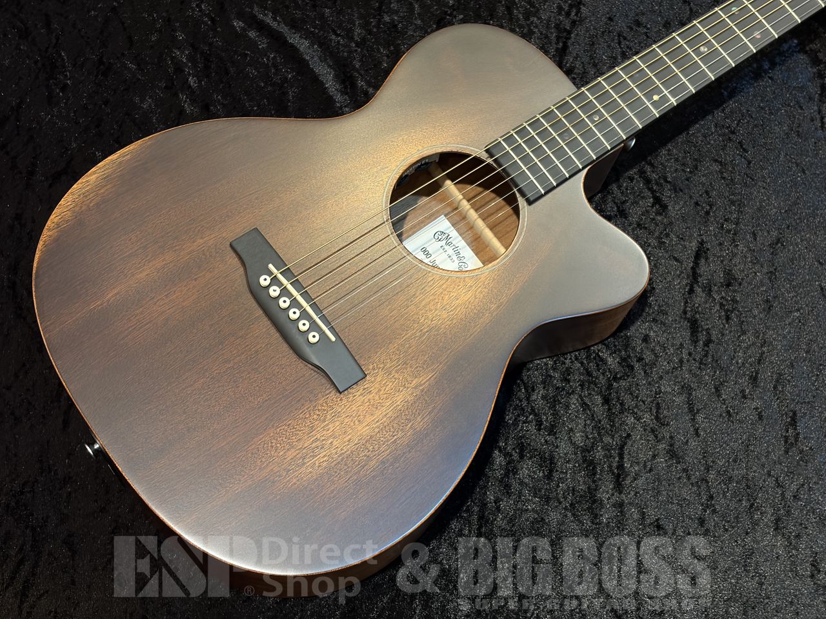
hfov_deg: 36.8
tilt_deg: -69.7
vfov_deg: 28.0
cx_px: 413
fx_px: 1241
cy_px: 310
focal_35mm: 52
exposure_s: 1/60
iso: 125
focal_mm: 5.96
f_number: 1.6
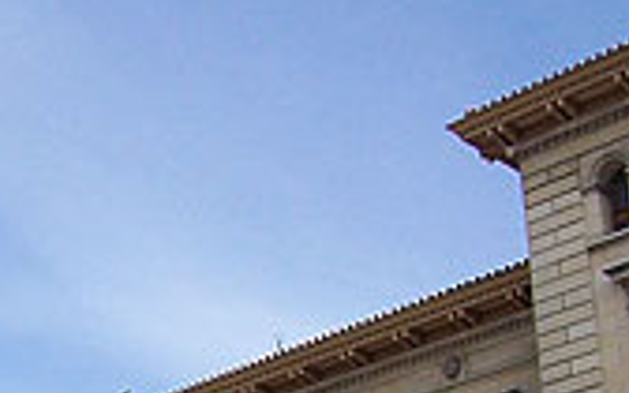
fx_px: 1749
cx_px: -4
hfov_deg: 19.8
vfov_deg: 12.5
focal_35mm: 102
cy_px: 468
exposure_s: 1/556
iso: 80
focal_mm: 6
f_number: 4.8
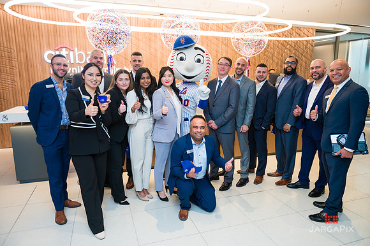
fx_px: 247
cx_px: 185
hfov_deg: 73.8
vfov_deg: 53.1
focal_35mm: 24
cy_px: 123
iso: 400
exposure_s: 1/200
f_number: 4
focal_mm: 24
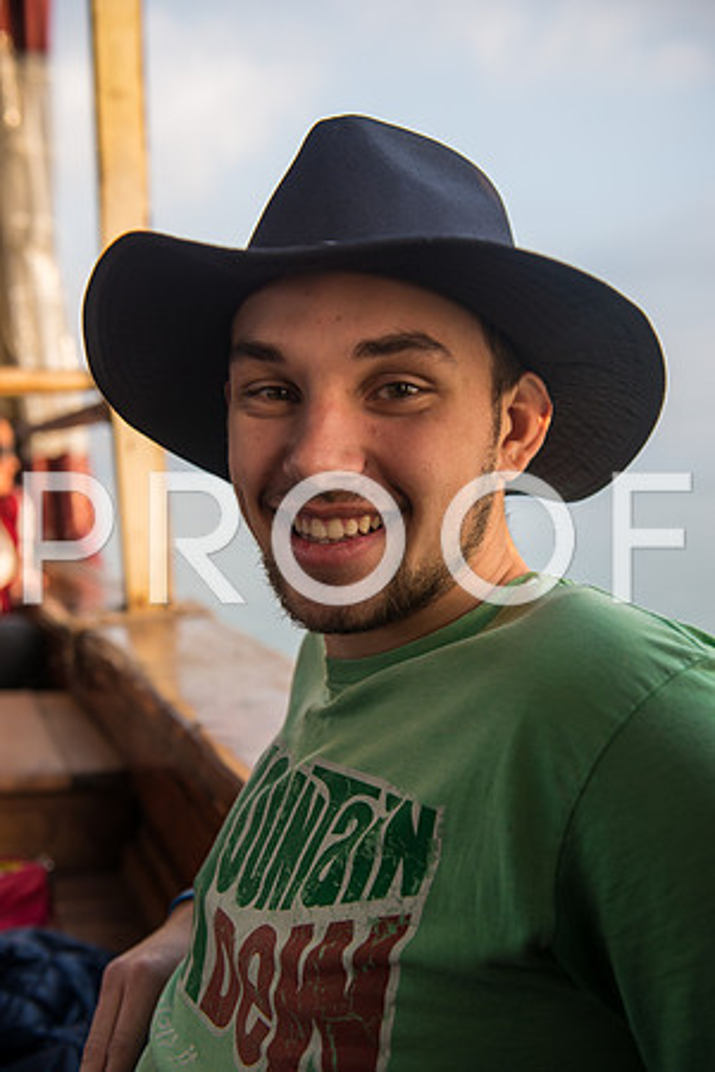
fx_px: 1132
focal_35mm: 38
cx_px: 358
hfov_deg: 35.1
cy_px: 536
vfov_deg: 50.7
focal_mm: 38
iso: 100
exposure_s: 1/200
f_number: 2.8
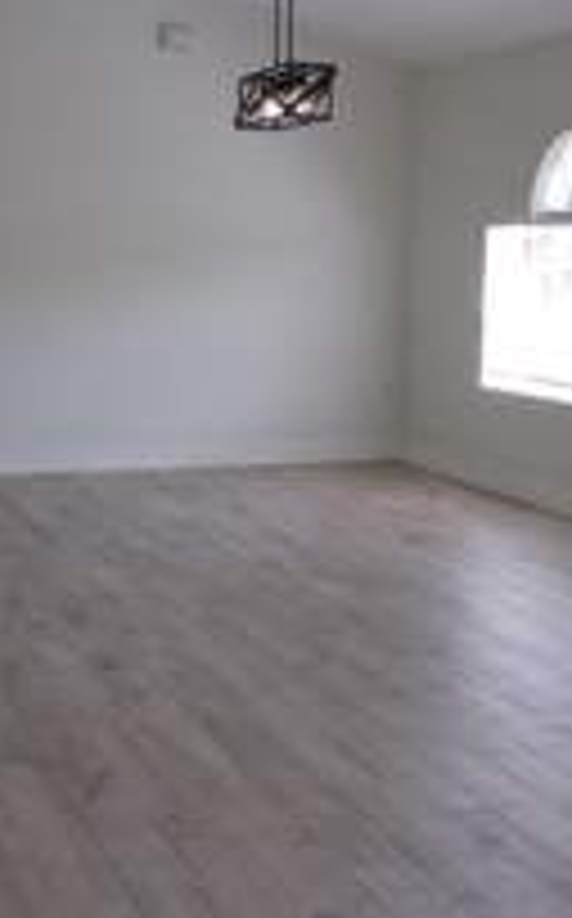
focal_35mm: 60
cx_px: 464
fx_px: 1501
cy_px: 436
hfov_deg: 21.3
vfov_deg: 34.0
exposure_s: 1/56
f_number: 4.4
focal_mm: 4.3
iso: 100
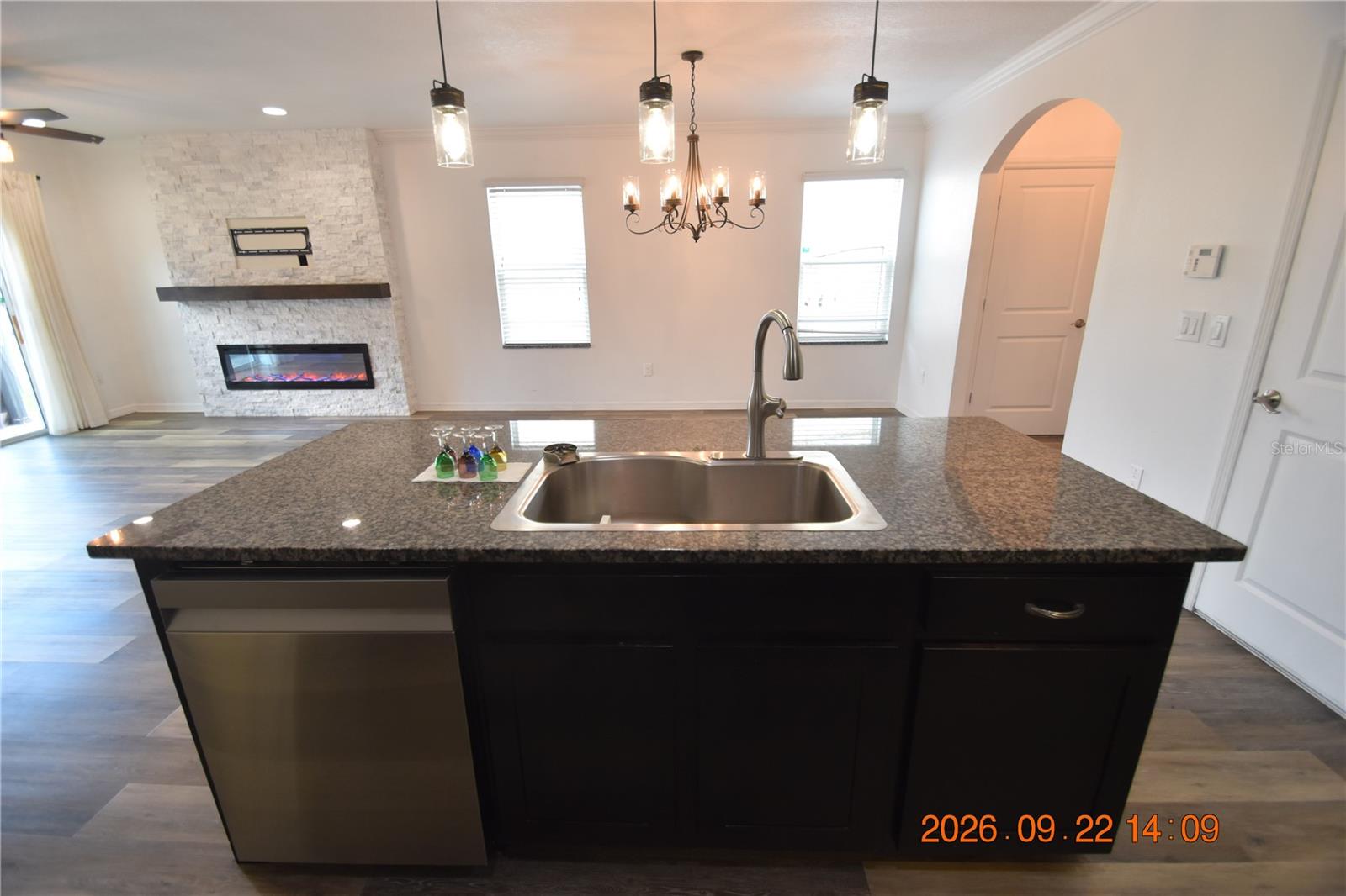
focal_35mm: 15
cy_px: 448
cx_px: 673
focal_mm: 10
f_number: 4
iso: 500
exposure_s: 1/60
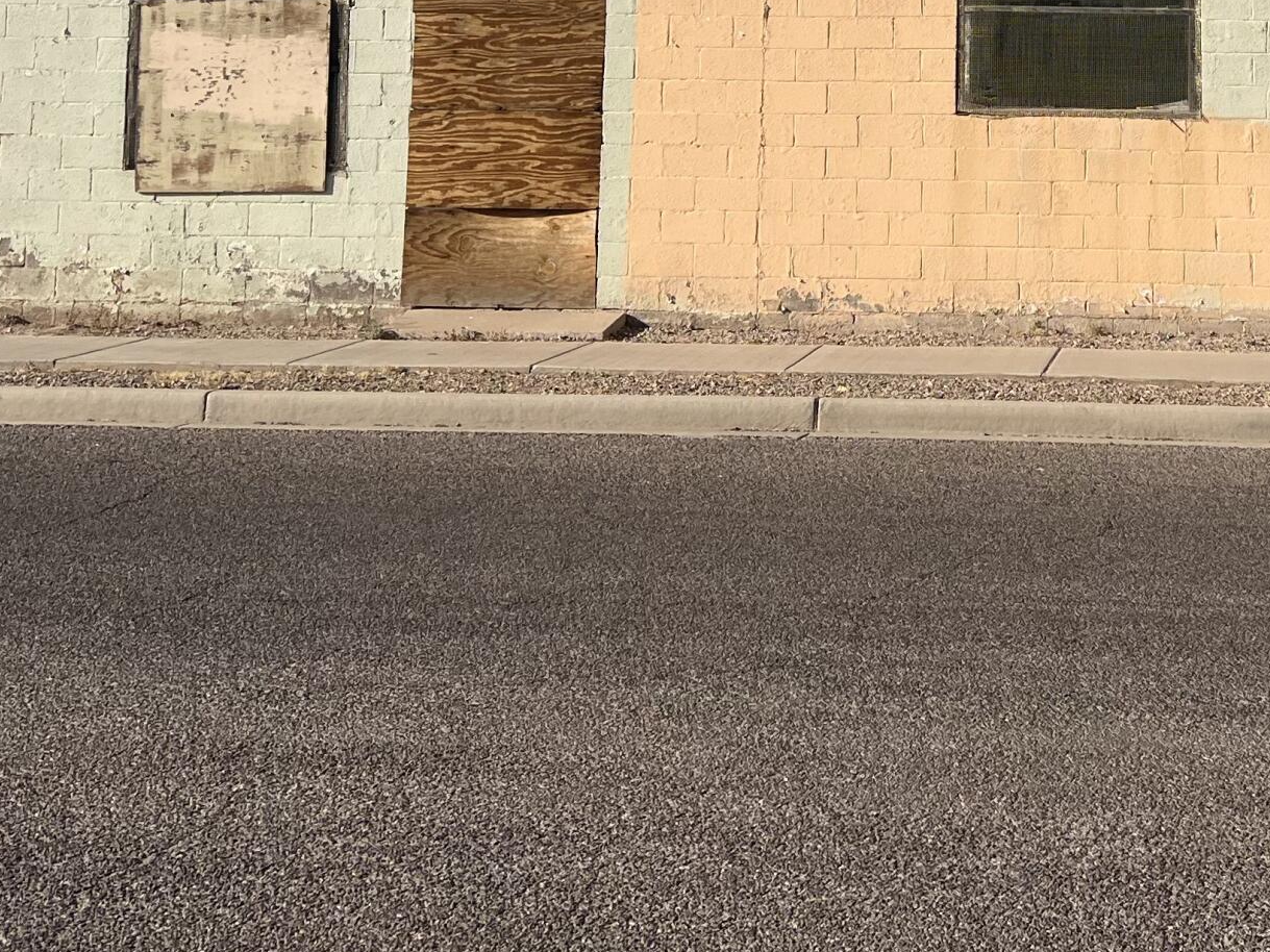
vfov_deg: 21.6
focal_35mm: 64
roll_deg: -0.6
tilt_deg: +5.6
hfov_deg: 29.6
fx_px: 2348
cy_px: -121
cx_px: 1022
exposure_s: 1/6579
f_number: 1.5
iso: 50
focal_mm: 5.7
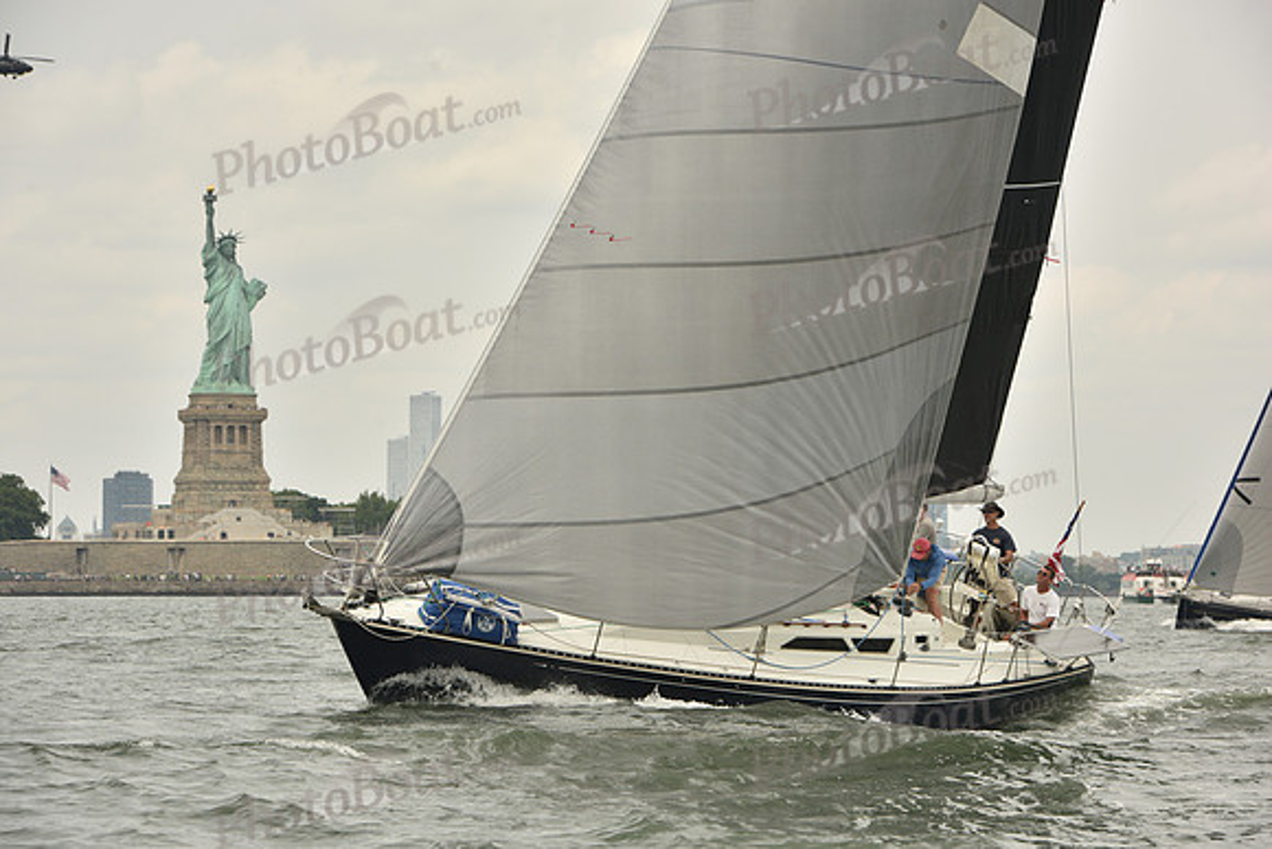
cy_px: 424
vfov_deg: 10.2
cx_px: 636
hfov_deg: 15.2
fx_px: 4771
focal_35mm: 135
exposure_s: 1/640
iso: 250
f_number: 9
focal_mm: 135
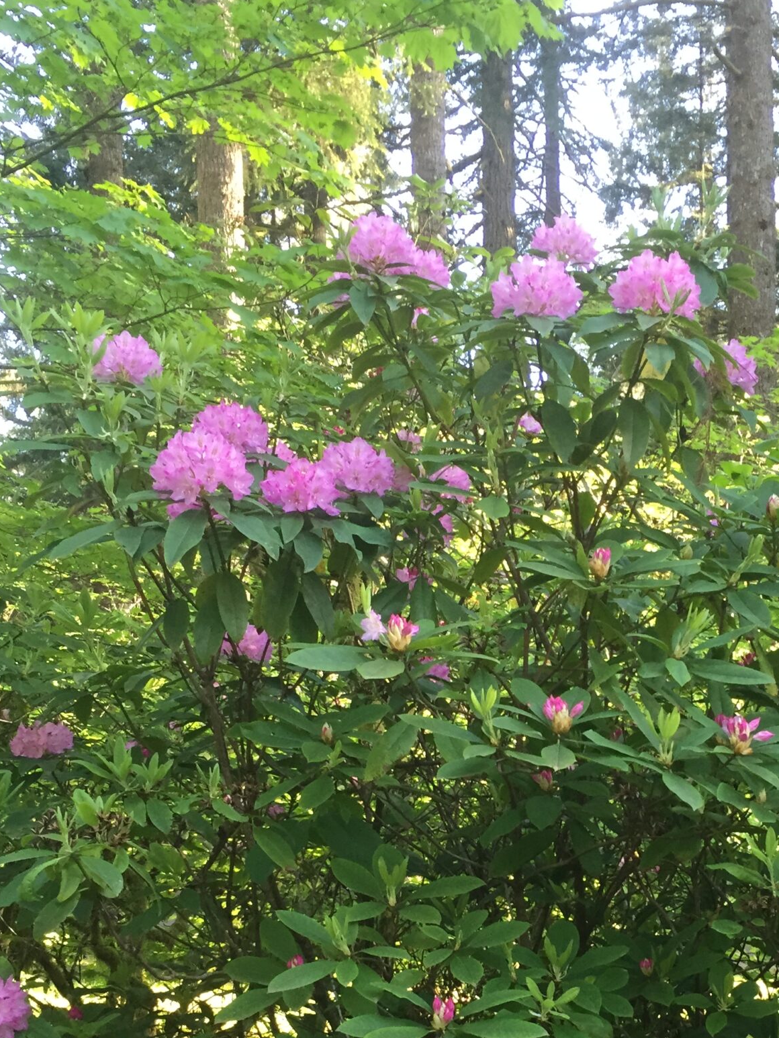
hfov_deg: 29.7
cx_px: 594
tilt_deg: -1.7
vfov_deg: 38.5
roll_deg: +0.4
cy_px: 800
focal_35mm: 48
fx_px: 1440
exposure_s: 1/30
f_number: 2.2
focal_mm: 4.15
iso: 50
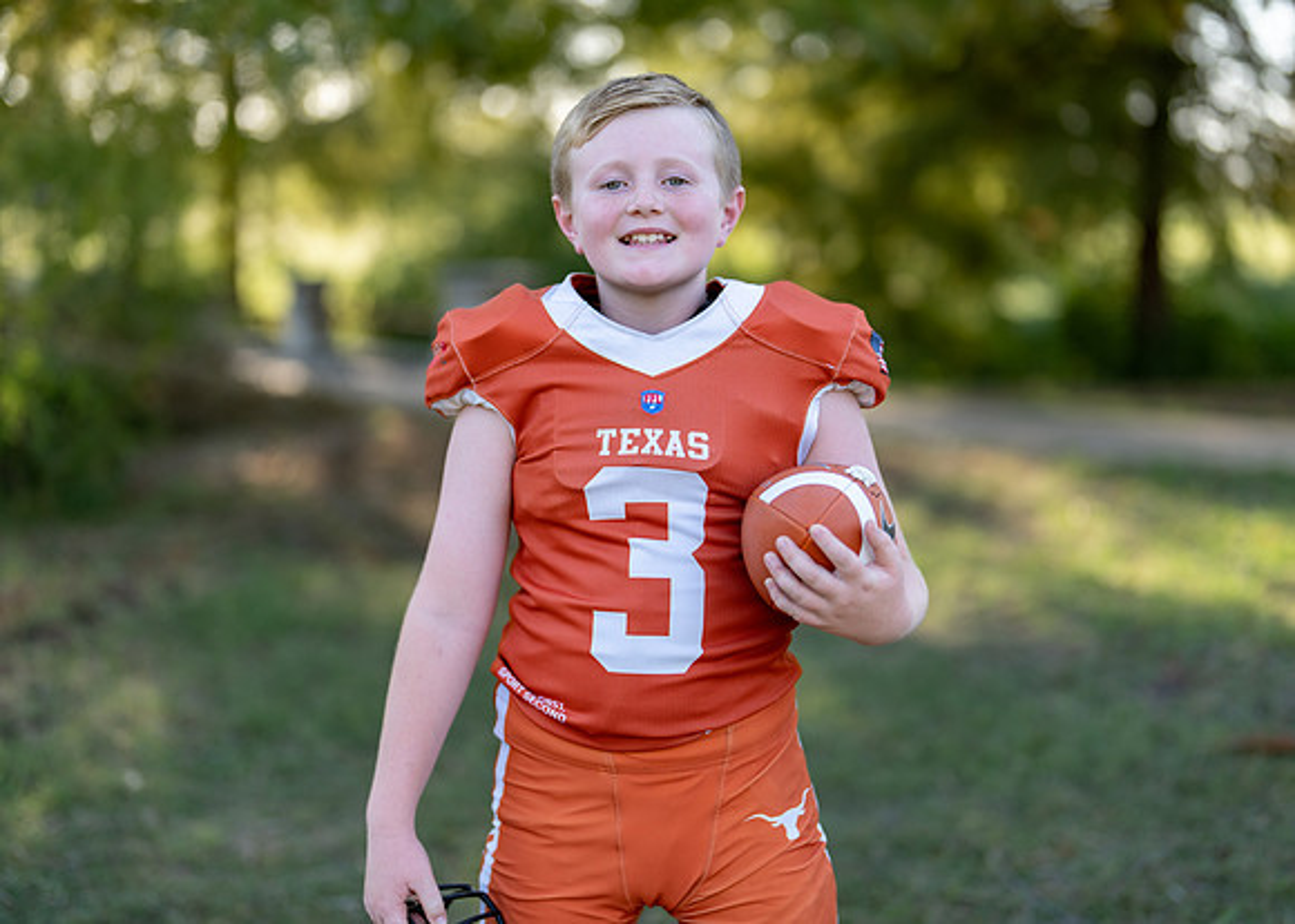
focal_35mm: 55
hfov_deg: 35.5
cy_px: 439
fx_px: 2024
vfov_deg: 25.7
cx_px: 668
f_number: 1.2
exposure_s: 1/1250
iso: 100
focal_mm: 50
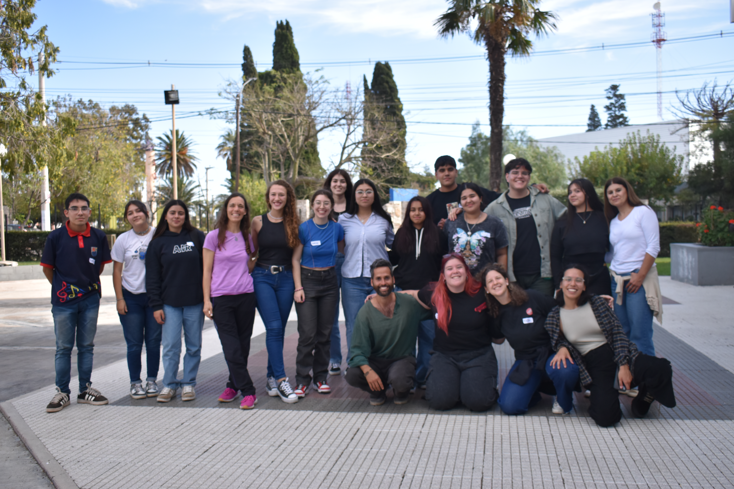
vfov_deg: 38.4
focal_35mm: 34
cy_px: 244
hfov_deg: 55.1
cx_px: 367
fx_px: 703
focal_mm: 23
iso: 450
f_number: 4
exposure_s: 1/1000
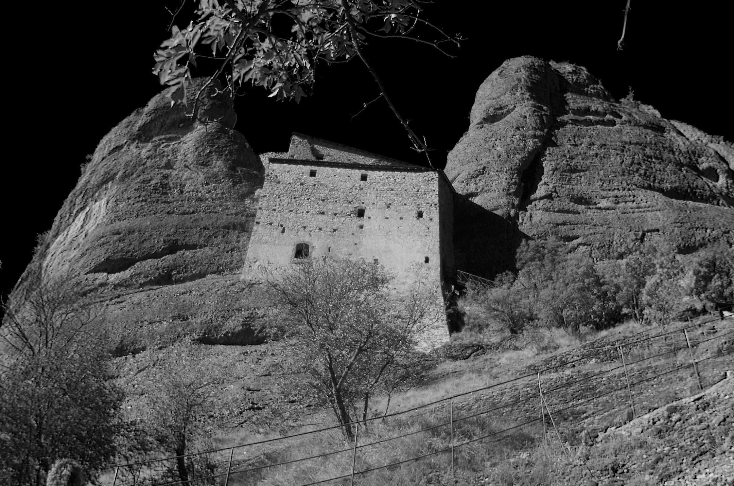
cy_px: 226
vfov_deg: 33.3
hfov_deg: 48.5
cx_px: 378
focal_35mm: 40
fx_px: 814
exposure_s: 1/60
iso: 400
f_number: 25
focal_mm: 24.38
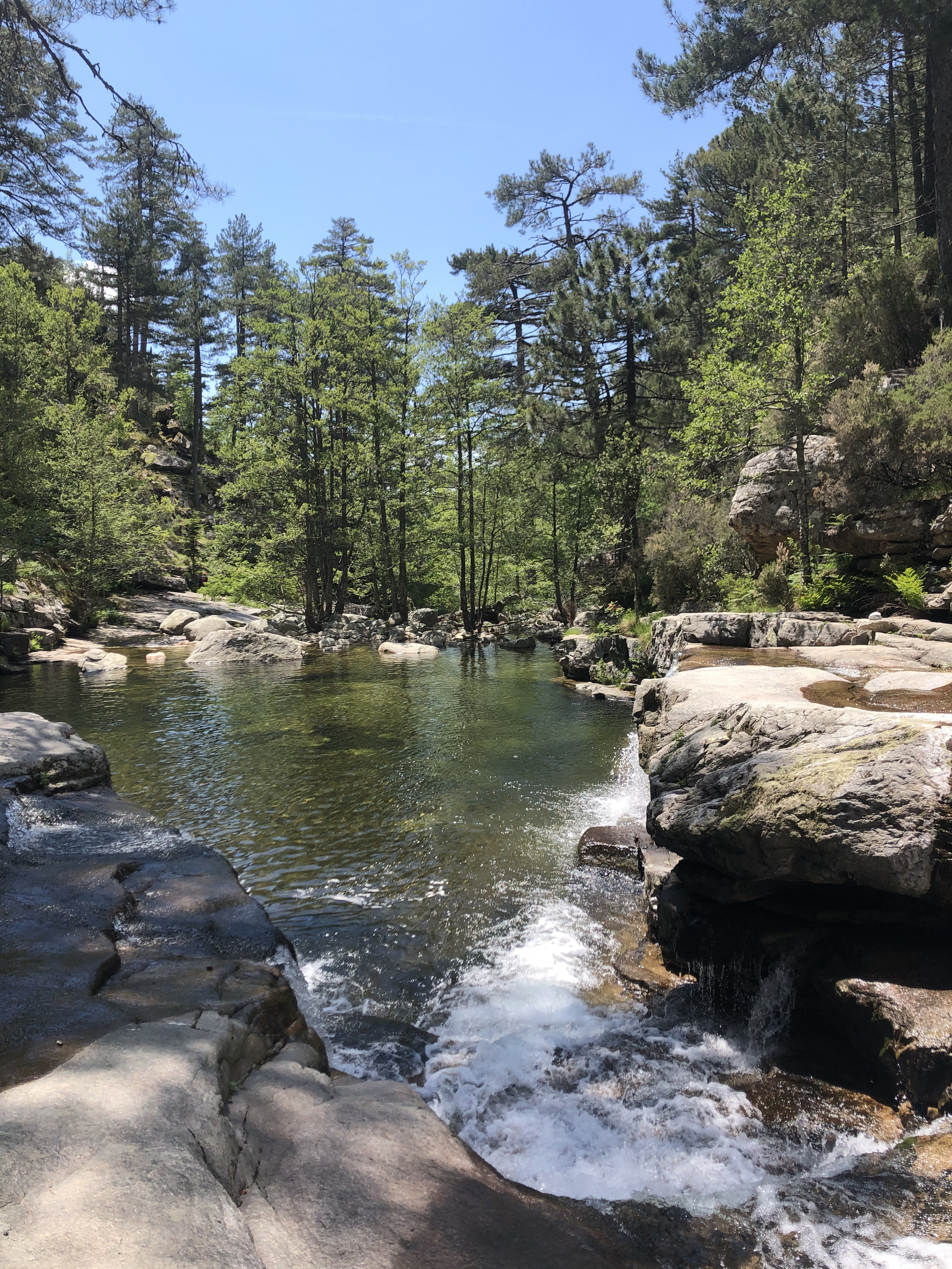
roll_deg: +0.8
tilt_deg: -4.3
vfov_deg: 63.4
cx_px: 476
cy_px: 634
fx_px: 1027
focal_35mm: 28
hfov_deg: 49.7
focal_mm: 4
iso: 20
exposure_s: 1/1043
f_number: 1.8
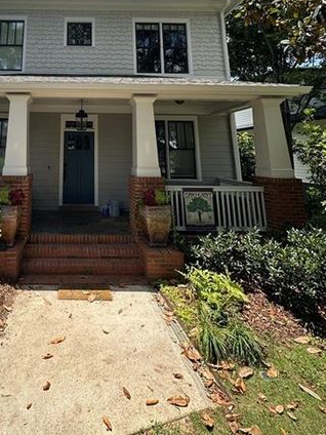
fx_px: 276
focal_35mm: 22
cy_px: 99
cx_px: 75
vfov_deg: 70.3
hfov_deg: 57.4
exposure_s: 1/744
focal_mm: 2.22
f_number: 2.2
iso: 40
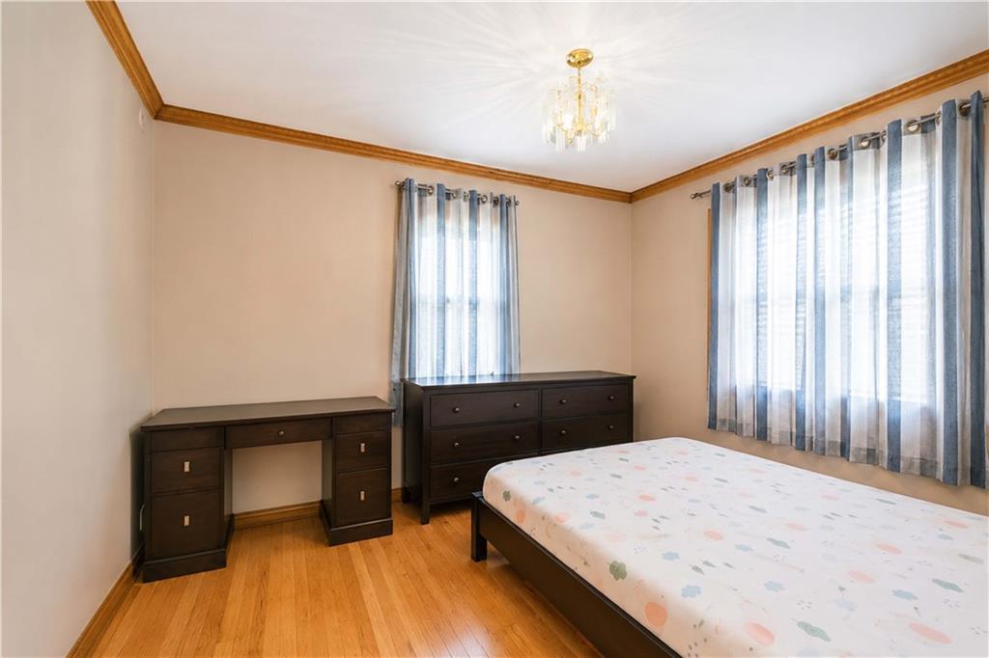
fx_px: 412
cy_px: 329
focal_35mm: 15
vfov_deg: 77.3
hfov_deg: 100.4
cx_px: 494
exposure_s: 1/60
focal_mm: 10
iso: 2000
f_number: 8
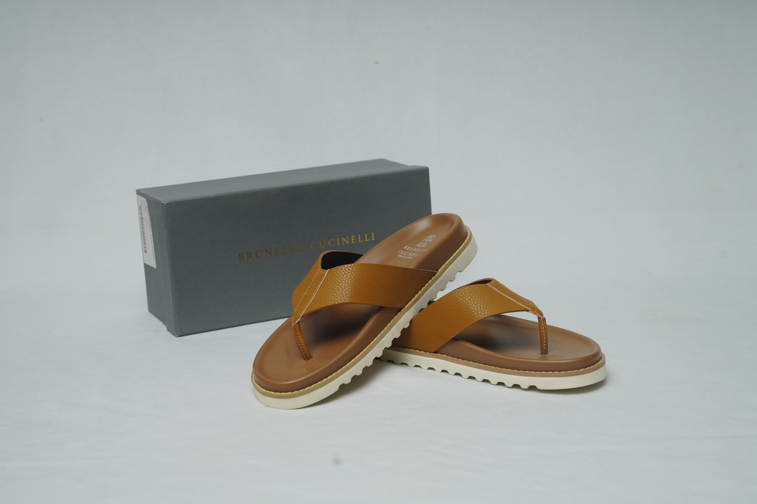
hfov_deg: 39.6
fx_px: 1051
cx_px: 378
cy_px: 252
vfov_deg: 27.0
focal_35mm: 50
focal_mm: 50
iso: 320
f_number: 6.3
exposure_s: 1/200
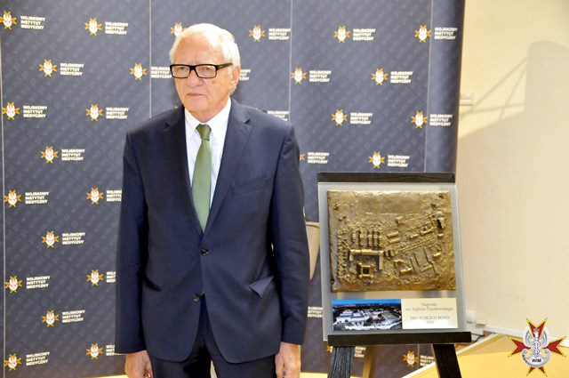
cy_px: 189
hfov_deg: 35.1
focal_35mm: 57
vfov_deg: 23.7
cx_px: 284
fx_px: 900
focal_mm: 38
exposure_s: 1/80
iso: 2500
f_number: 4.5
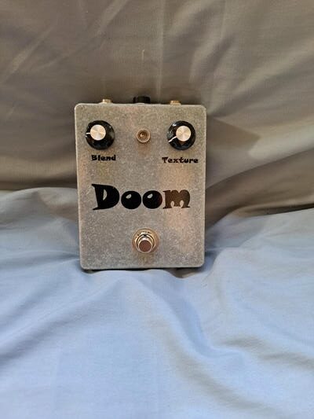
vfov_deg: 71.6
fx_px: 290
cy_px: 210
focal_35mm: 24
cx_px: 157
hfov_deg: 56.8
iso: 320
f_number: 1.8
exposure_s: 1/40
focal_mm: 5.23
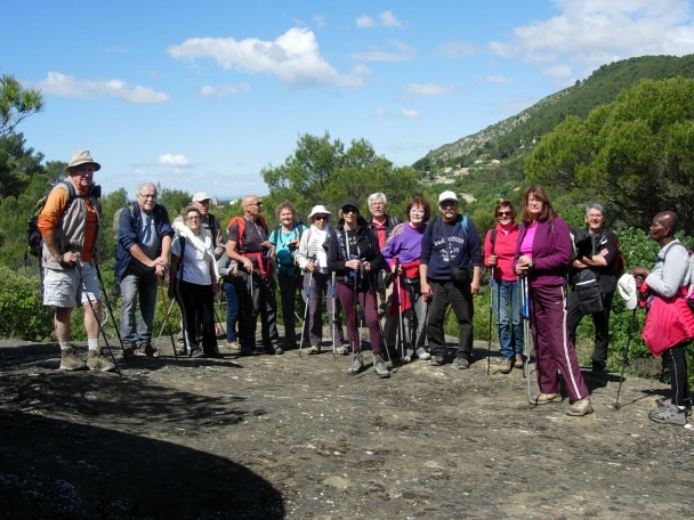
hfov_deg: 46.8
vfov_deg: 36.0
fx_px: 802
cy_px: 251
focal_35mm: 40
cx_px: 362
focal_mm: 7.8
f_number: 4.8
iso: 64
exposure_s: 1/609
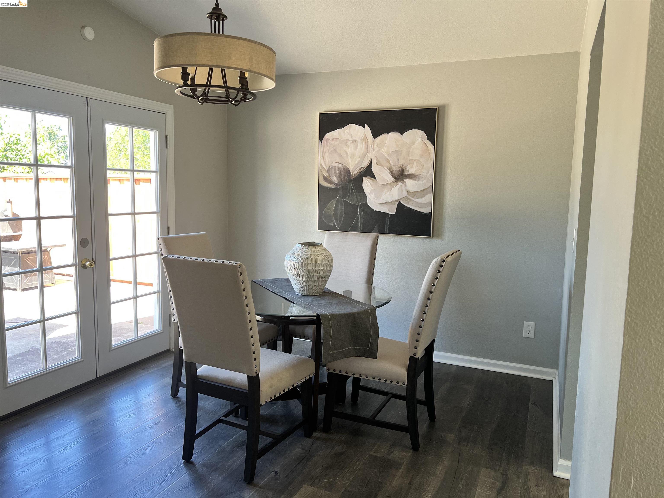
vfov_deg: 53.1
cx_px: 332
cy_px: 249
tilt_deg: -7.2
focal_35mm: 26
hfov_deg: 67.3
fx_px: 499
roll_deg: -0.6
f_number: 1.5
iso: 100
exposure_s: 1/121
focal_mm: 5.7
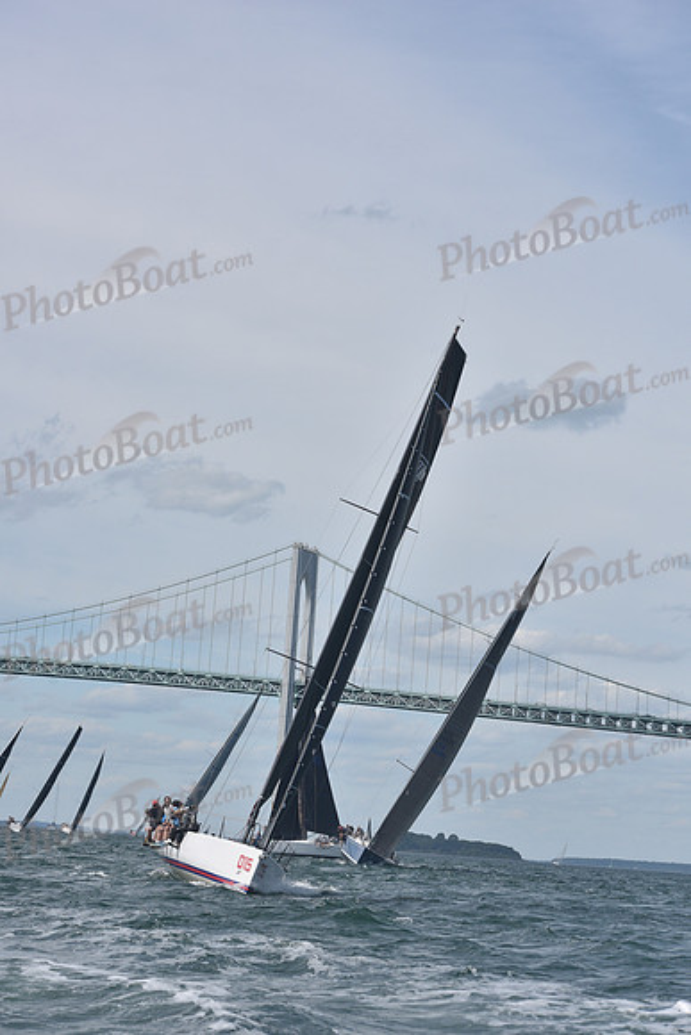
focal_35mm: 90
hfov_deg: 15.2
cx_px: 346
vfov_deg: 22.6
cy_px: 518
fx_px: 2590
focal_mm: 90
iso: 320
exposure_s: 1/800
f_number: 8
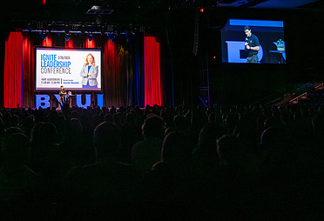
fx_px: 435
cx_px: 77
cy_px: 56
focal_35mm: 48
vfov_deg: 28.1
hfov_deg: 39.6
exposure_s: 1/160
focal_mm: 28
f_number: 4
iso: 500
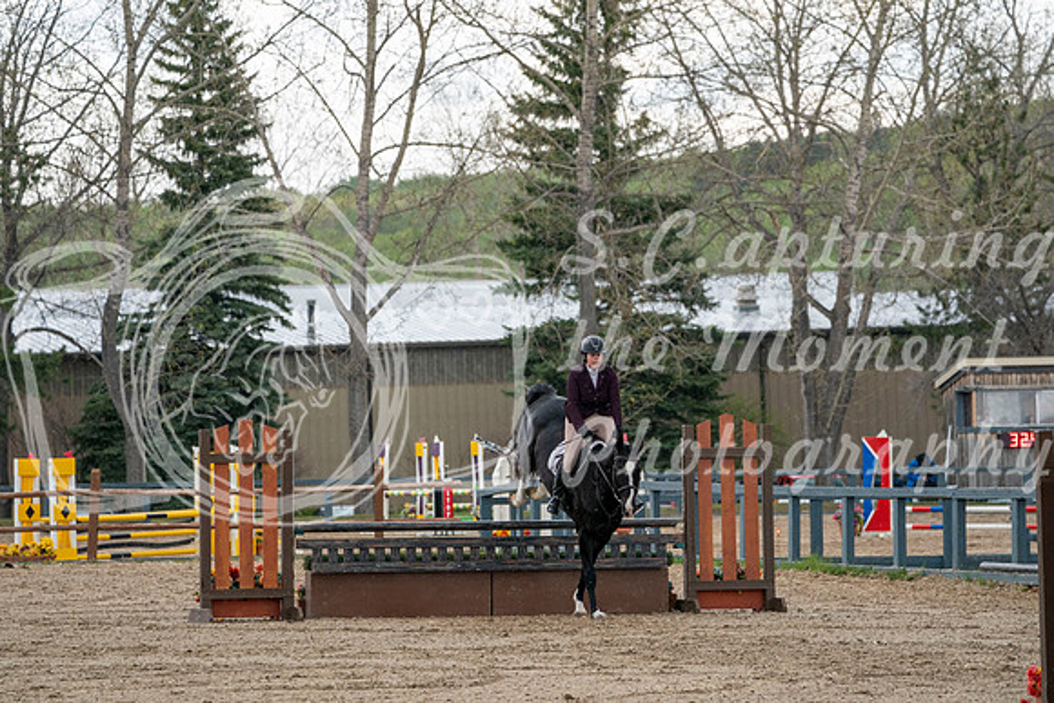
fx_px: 6472
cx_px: 527
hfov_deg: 9.3
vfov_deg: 6.2
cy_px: 352
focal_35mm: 221
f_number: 5.6
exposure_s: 1/1250
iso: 1600
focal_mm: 221
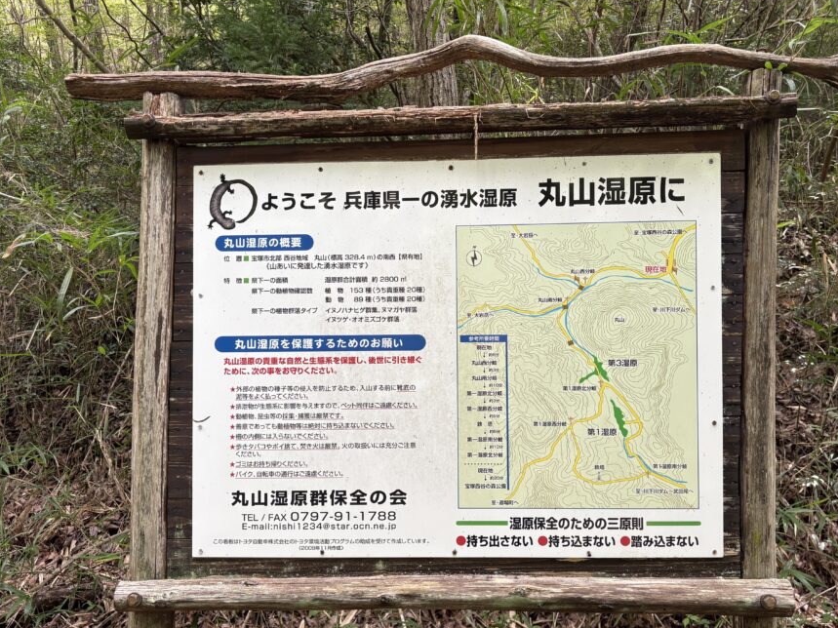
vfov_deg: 45.4
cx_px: 467
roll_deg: +2.7
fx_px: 750
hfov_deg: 58.2
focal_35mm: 31
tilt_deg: +6.0
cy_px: 348
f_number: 1.6
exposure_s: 1/121
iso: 100
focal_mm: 5.96
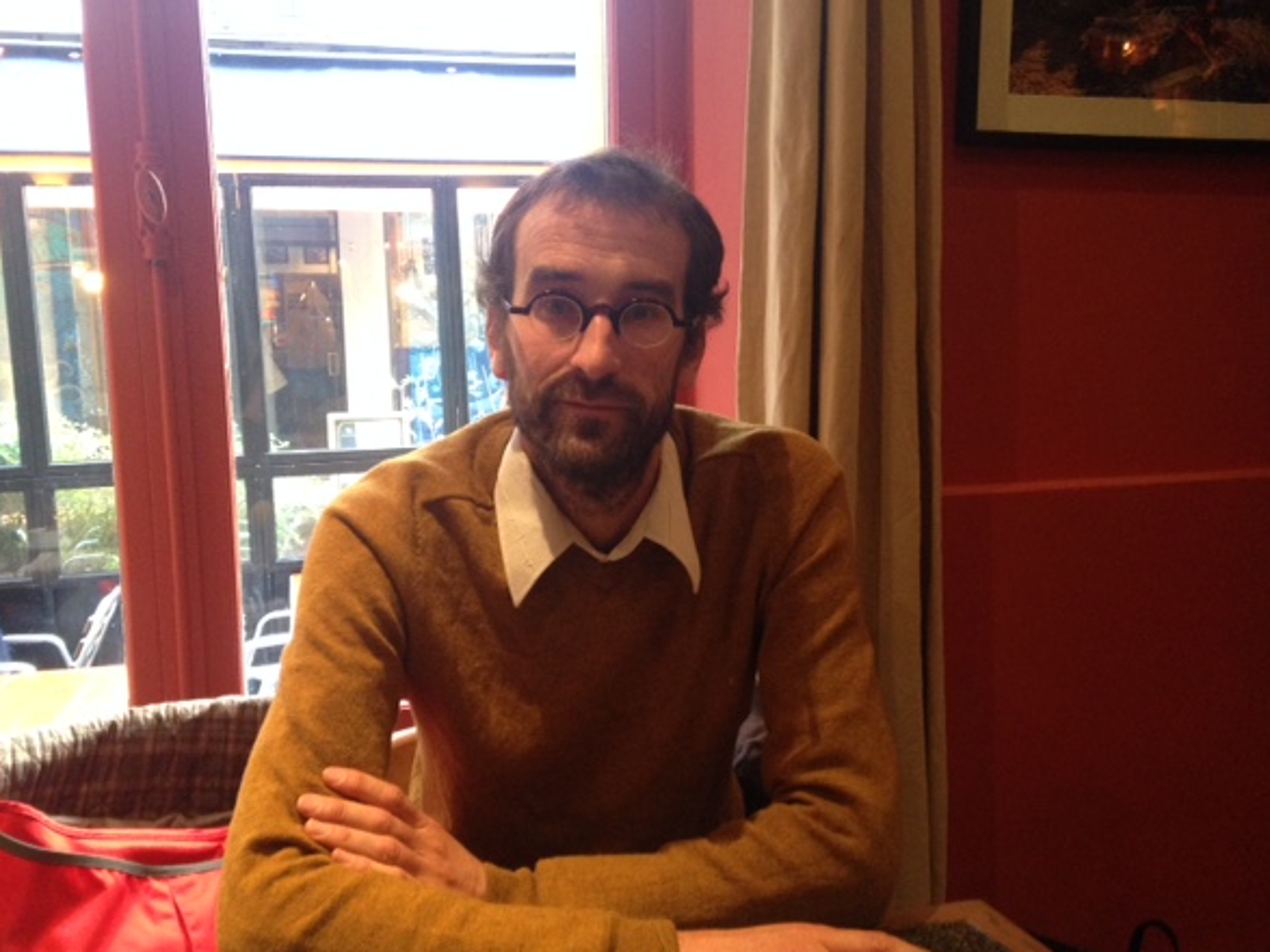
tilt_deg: -7.5
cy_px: 502
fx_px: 1321
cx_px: 582
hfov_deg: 51.3
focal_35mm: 36
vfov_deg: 39.6
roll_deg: +1.0
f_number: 2.4
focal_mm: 4.12
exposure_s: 1/20
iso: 250
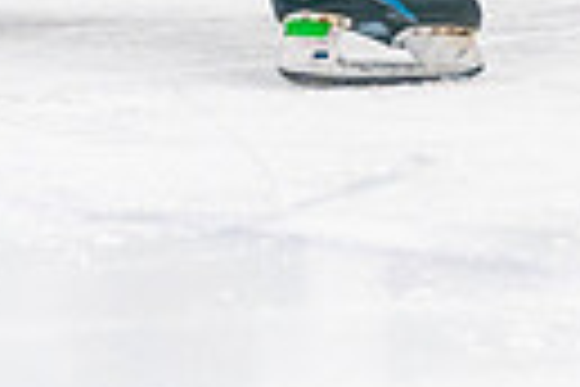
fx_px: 10069
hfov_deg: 3.3
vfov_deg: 2.2
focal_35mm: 625
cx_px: 888
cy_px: -316
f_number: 2.8
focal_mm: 116
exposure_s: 1/1600
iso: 4000
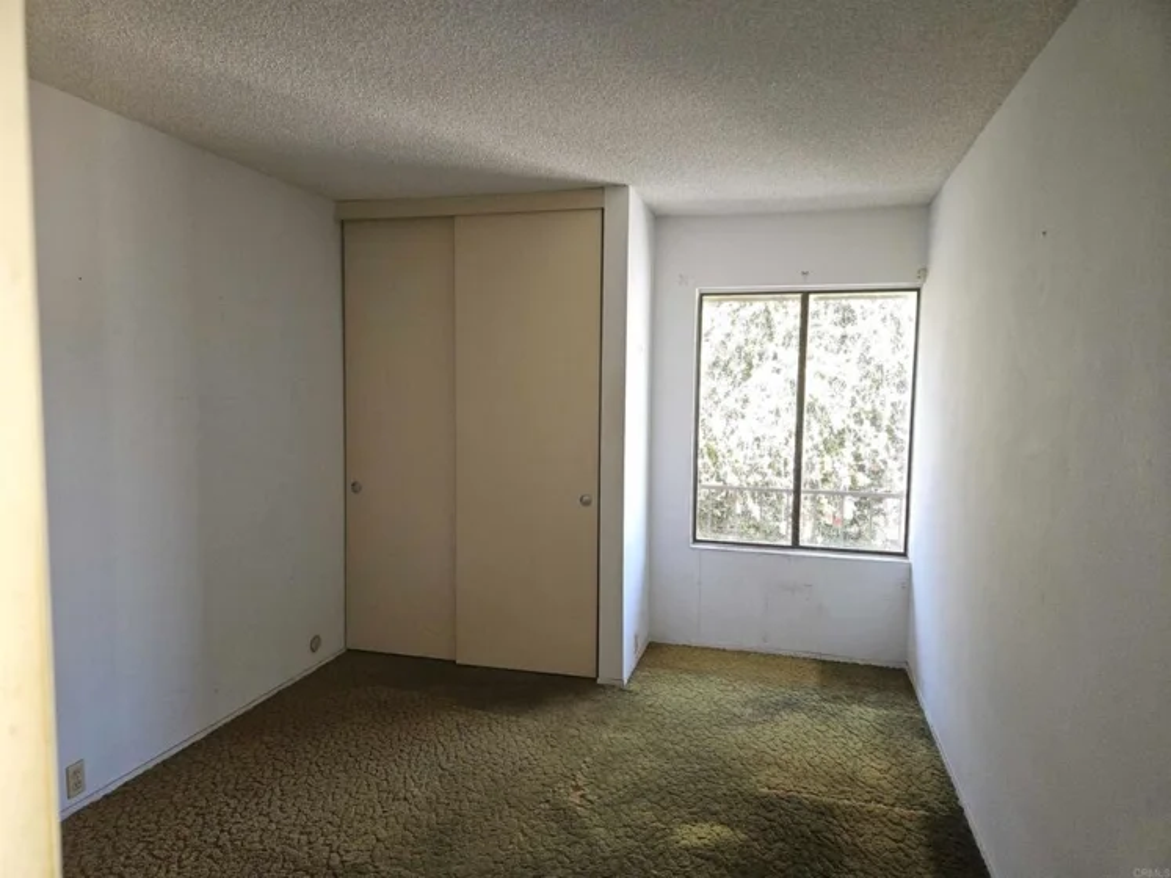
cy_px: 439
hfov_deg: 73.9
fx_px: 778
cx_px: 586
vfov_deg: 58.9
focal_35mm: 23
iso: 80
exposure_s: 1/60
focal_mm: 5.4
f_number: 1.8
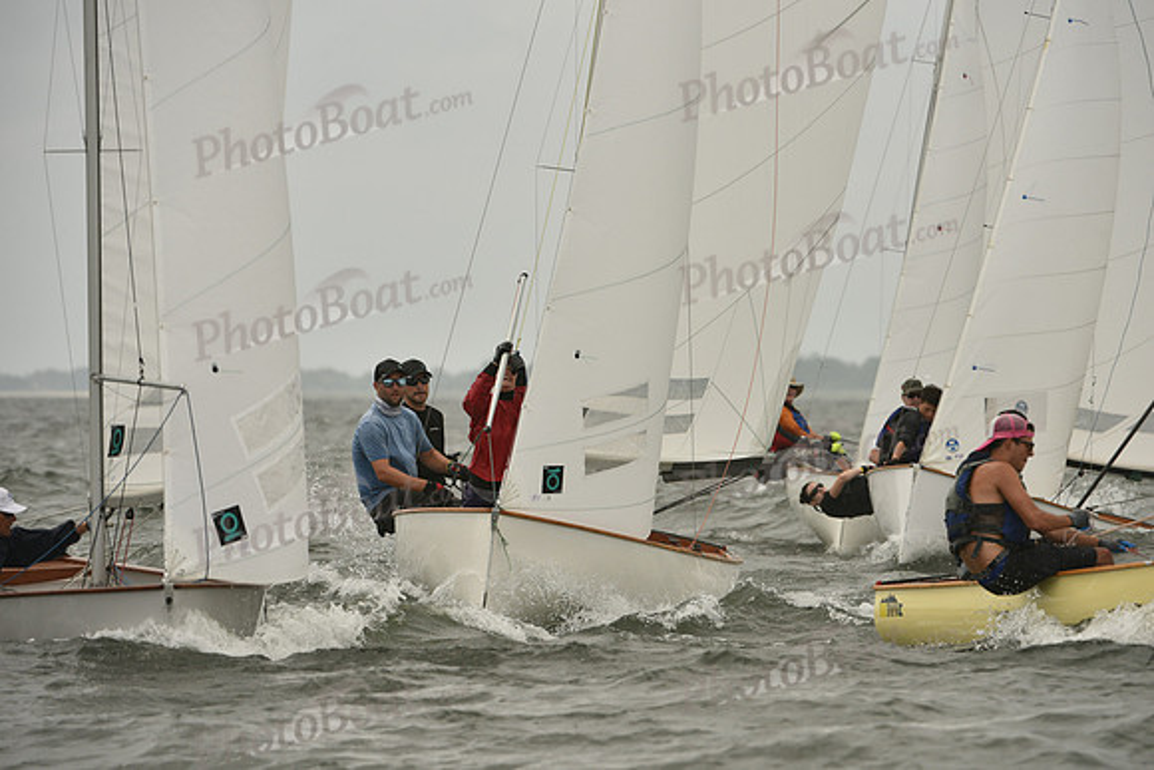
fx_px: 10580
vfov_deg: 4.2
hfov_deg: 6.2
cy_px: 385
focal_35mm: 330
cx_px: 577
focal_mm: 330
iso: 320
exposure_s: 1/1250
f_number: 7.1
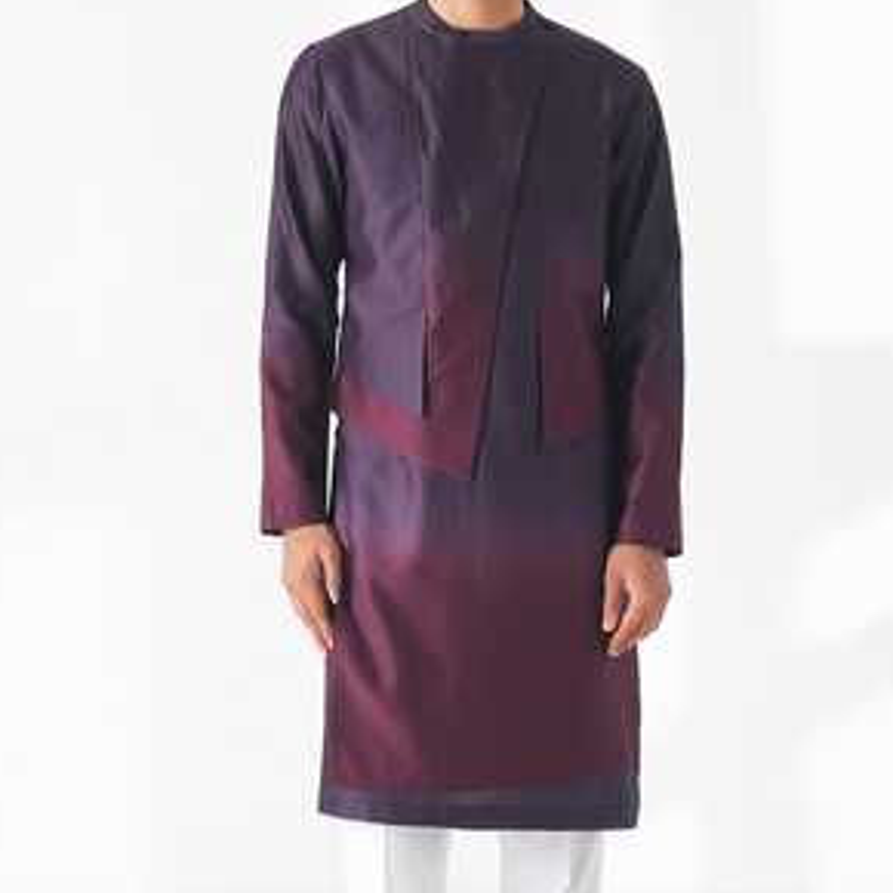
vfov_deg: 22.4
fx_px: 2247
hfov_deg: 22.5
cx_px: 468
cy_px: 525
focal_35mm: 77
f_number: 8
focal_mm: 50
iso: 320
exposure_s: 1/160
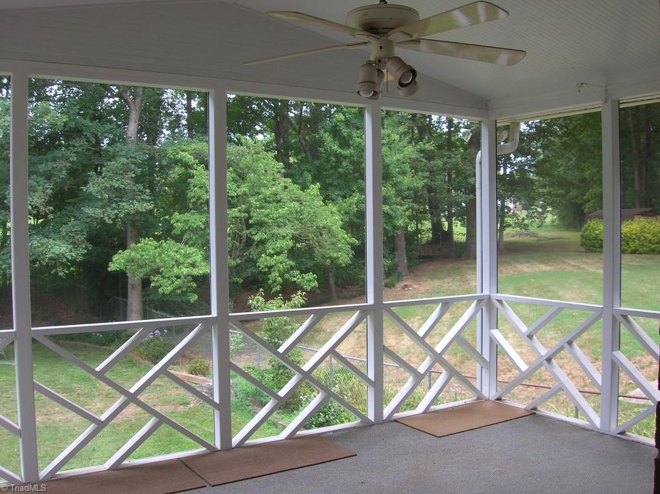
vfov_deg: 41.7
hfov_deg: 54.0
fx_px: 648
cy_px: 247
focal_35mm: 34
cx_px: 330
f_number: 4.9
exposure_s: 1/45.6
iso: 50
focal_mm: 5.7
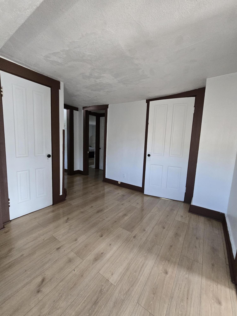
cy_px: 158
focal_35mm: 13
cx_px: 118
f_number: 2.2
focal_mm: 2.2
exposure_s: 1/100
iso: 640
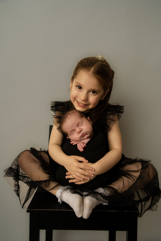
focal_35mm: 40
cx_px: 80
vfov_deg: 48.5
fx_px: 268
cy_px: 120
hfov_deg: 33.4
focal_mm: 40
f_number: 5
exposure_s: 1/160
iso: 125
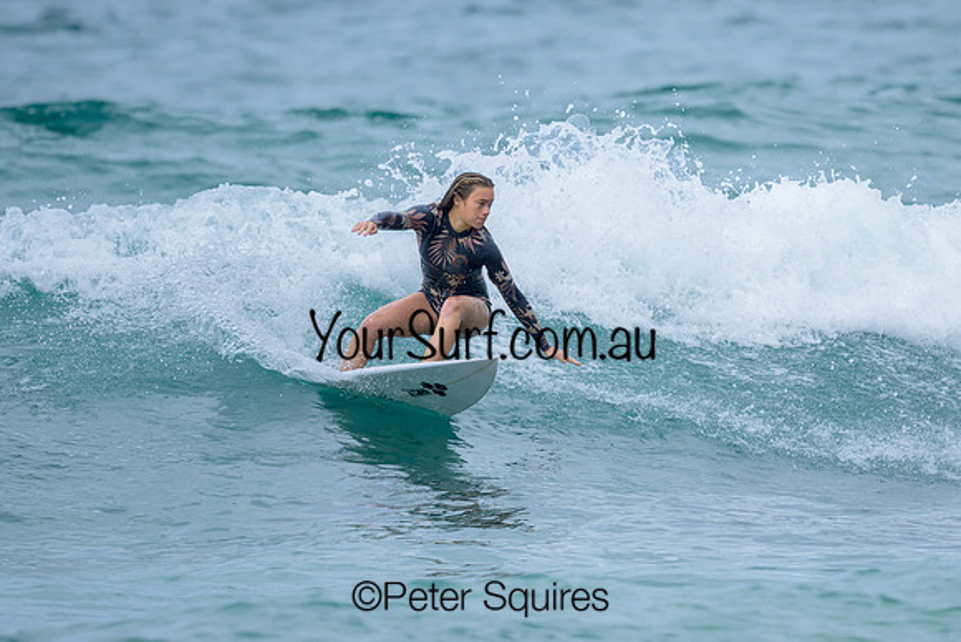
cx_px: 511
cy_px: 268
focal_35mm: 1097
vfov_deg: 1.3
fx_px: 29281
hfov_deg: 1.9
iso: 280
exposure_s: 1/2000
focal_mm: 800
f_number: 6.3
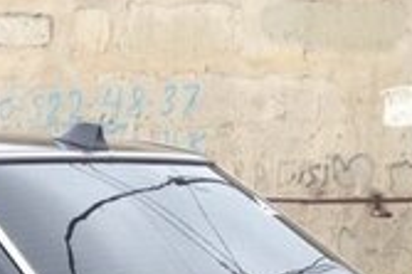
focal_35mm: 136
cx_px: -47
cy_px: 525
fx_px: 1555
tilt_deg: -10.7
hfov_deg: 14.7
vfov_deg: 9.5
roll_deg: -1.6
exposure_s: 1/150
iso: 50
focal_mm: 4.12
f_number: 2.4
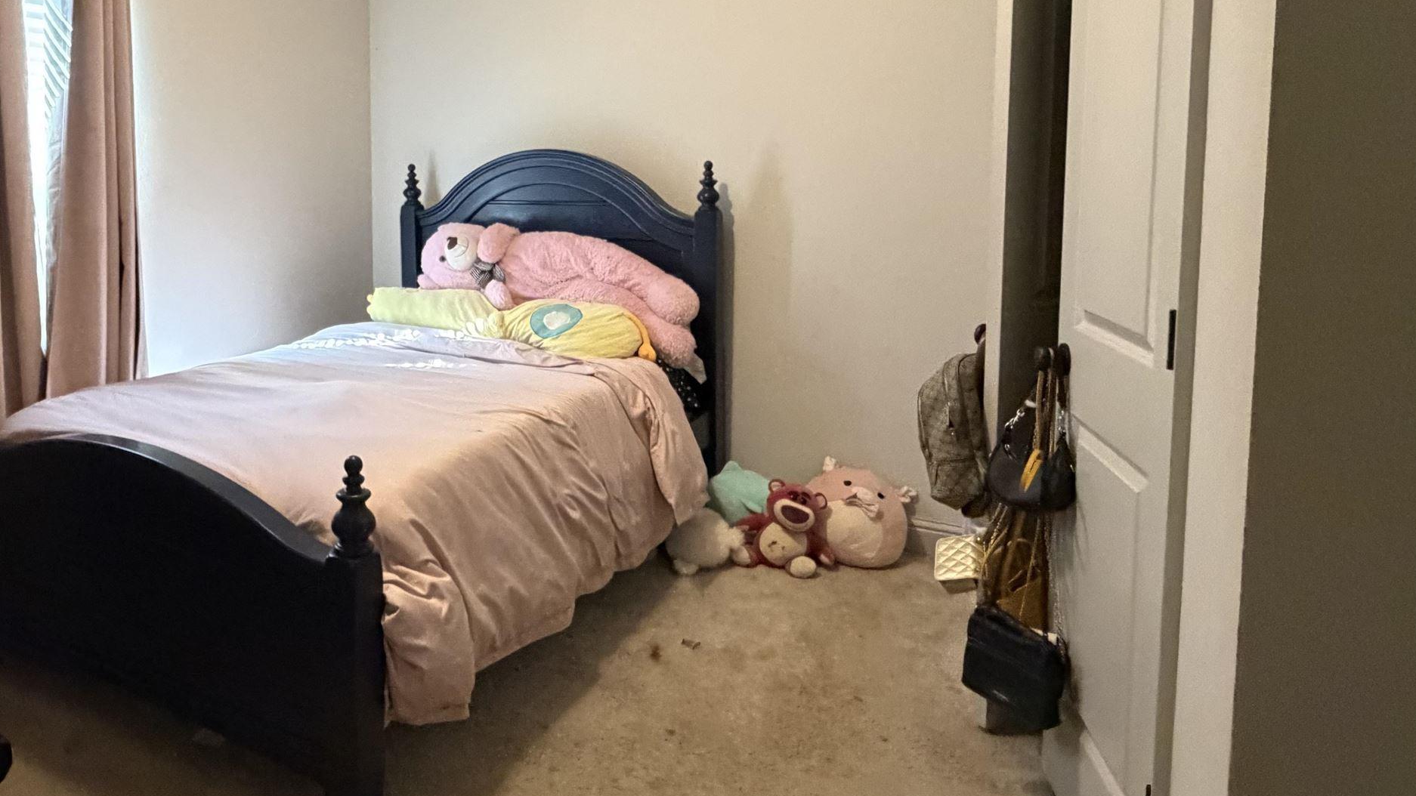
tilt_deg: -4.1
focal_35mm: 25
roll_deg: +0.1
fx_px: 939
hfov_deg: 72.3
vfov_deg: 45.0
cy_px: 238
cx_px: 496
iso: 800
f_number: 2.2
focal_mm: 2.22
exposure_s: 1/60
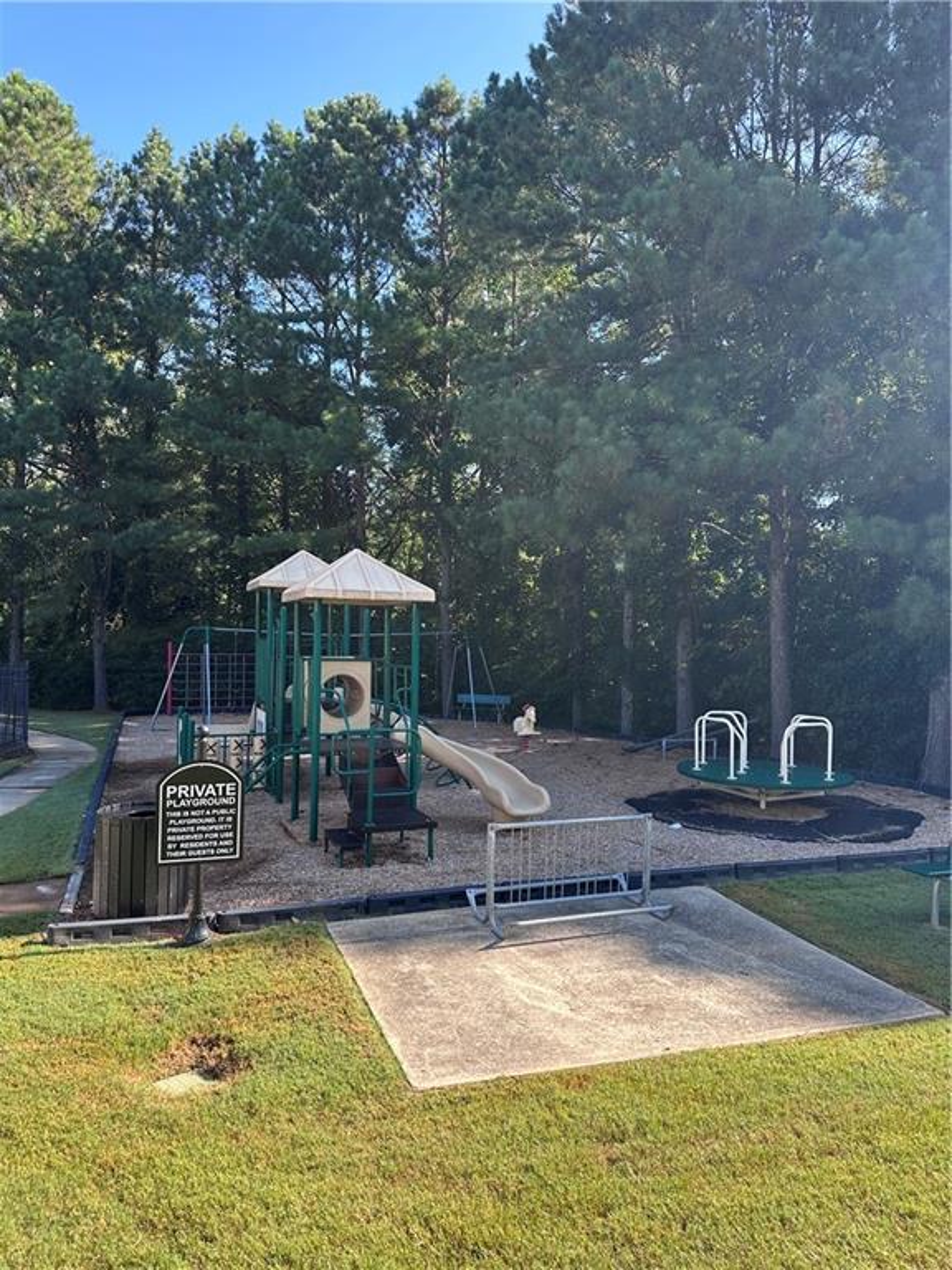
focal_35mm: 24
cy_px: 635
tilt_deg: +0.4
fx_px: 880
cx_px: 476
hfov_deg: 56.8
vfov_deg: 71.6
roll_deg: -1.8
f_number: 1.78
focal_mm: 6.86
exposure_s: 1/756
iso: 80
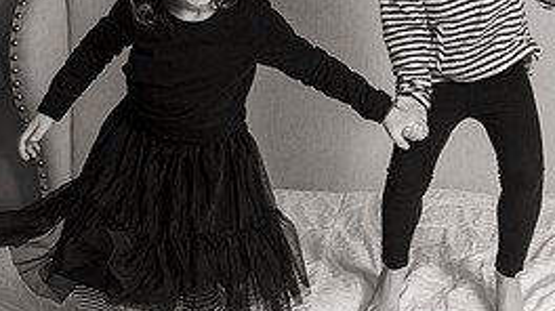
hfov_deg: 31.6
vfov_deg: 18.0
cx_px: 386
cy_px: 36
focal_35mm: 66
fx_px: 970
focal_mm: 27
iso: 400
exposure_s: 1/200
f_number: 5.6
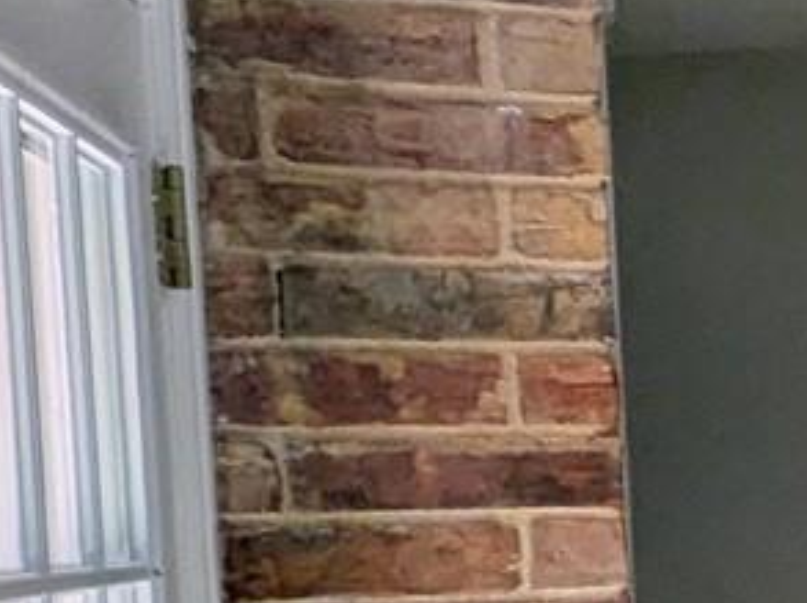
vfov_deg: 14.8
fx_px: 2282
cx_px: 2223
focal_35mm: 98
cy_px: 595
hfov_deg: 12.4
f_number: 2.2
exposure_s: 1/261
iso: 48
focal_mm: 1.85
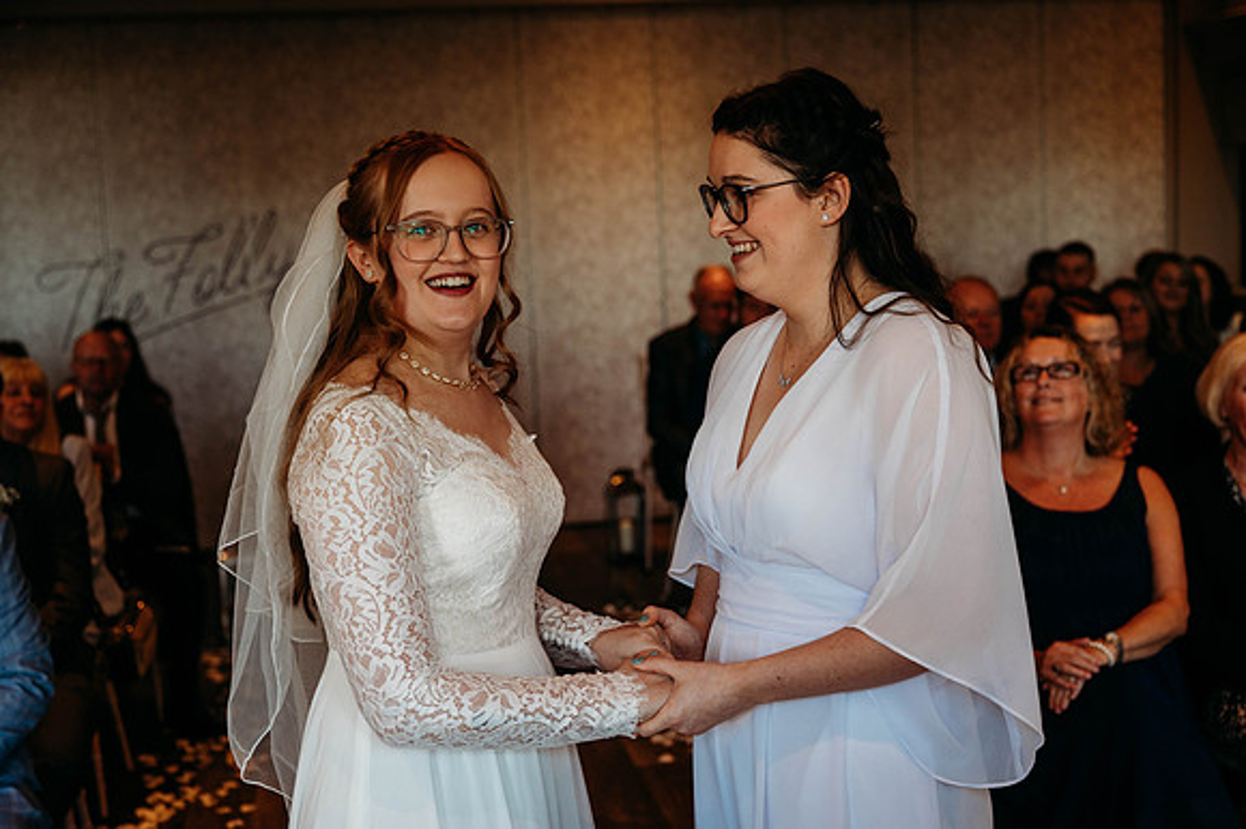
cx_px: 623
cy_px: 414
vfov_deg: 27.5
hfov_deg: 40.4
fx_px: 1695
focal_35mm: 49
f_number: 3.5
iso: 560
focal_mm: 49
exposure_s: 1/200
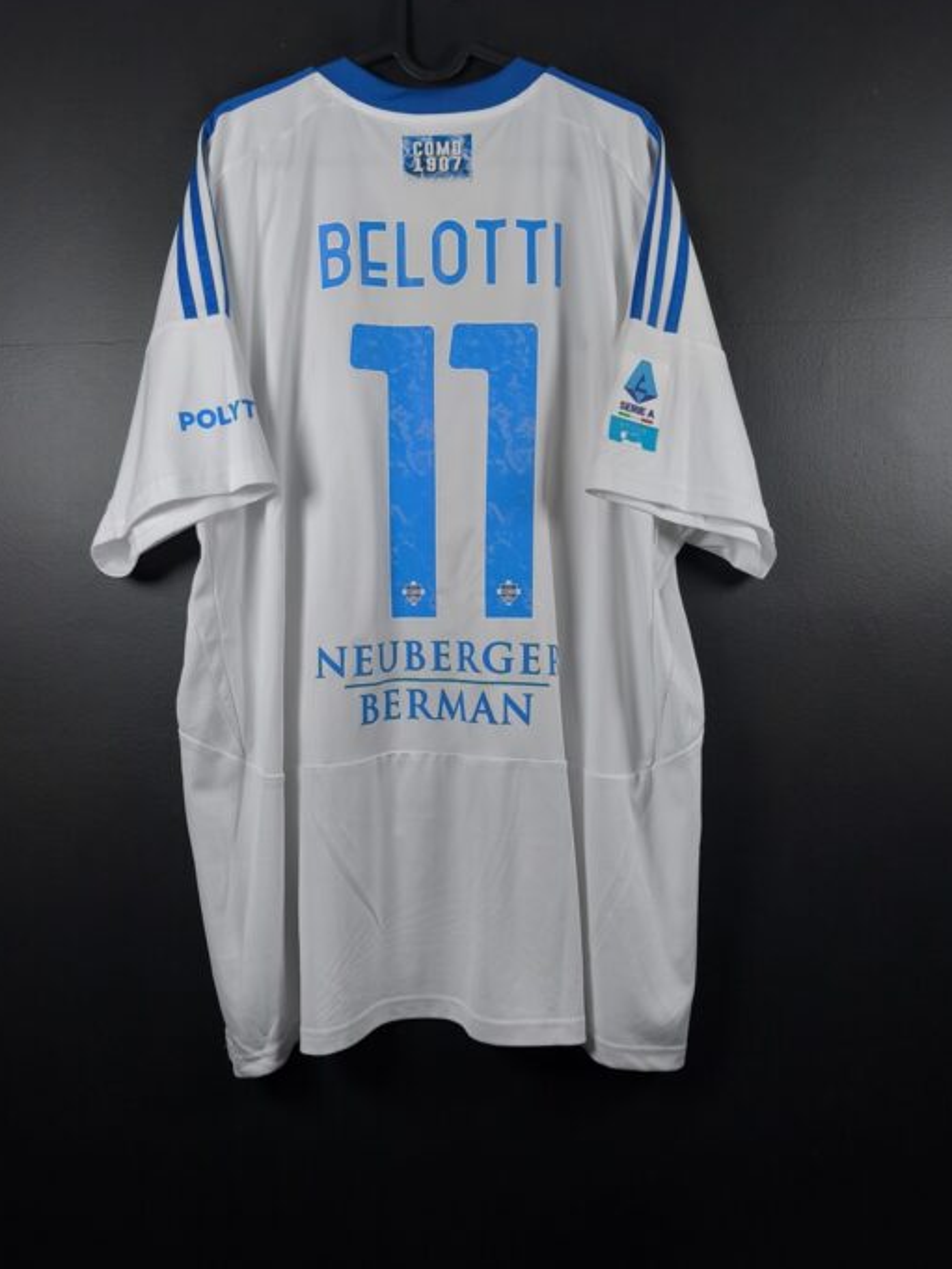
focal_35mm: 27
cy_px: 574
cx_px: 428
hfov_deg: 51.3
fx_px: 990
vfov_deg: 65.2
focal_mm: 6.57
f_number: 1.6
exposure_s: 1/200
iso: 400
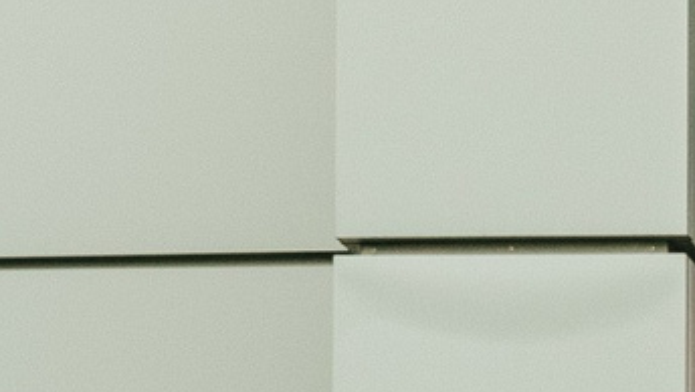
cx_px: 1762
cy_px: 1167
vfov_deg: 4.8
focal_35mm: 241
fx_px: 4444
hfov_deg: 8.1
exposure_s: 1/400
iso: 640
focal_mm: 24
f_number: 4
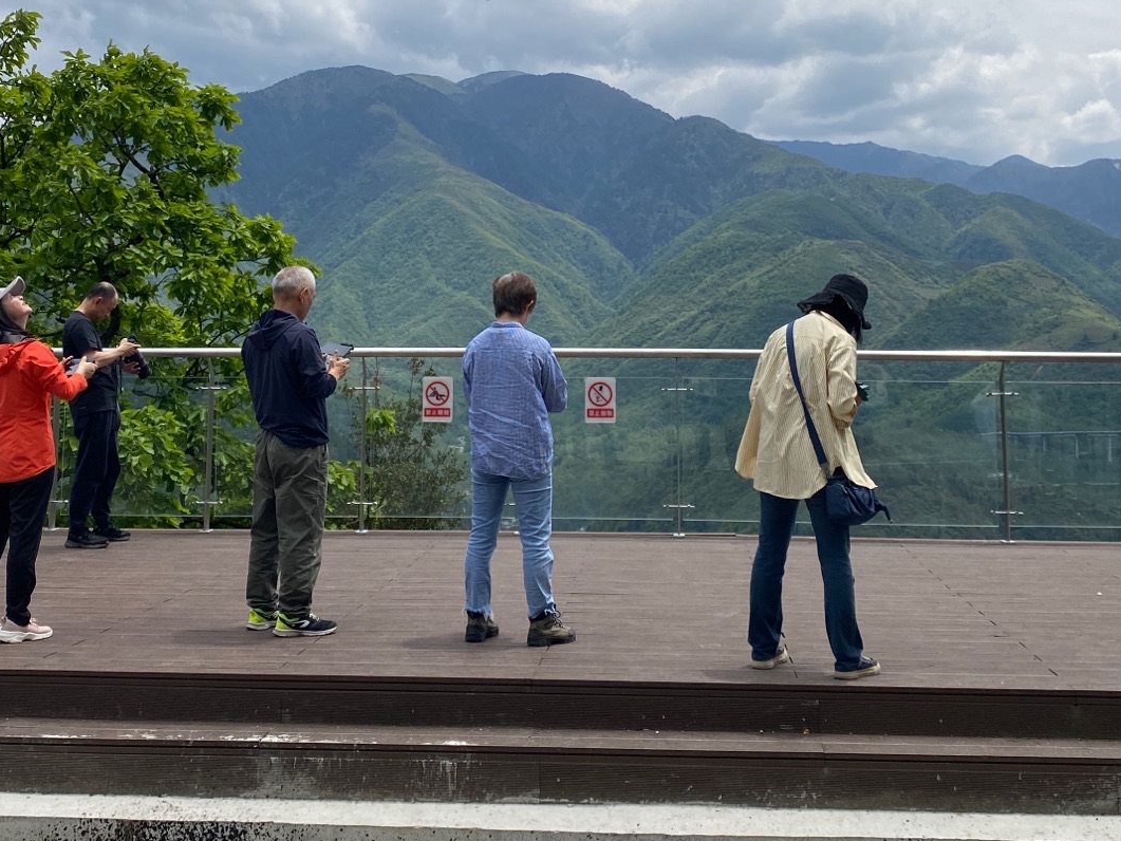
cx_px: 553
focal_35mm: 49
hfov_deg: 38.9
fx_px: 1587
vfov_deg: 29.2
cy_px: 210
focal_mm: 4.25
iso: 32
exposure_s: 1/5747
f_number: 1.8
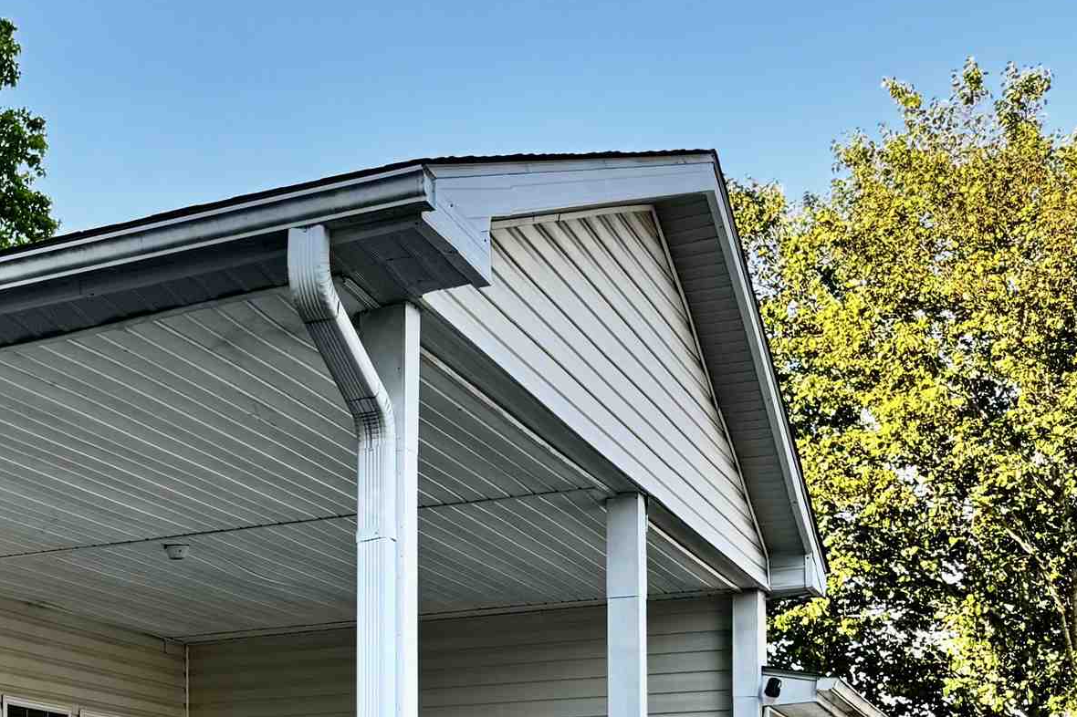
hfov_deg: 27.5
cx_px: -191
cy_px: 849
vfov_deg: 19.7
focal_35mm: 65
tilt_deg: +0.5
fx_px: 1944
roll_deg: +0.2
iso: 80
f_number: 1.78
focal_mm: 6.76
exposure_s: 1/481
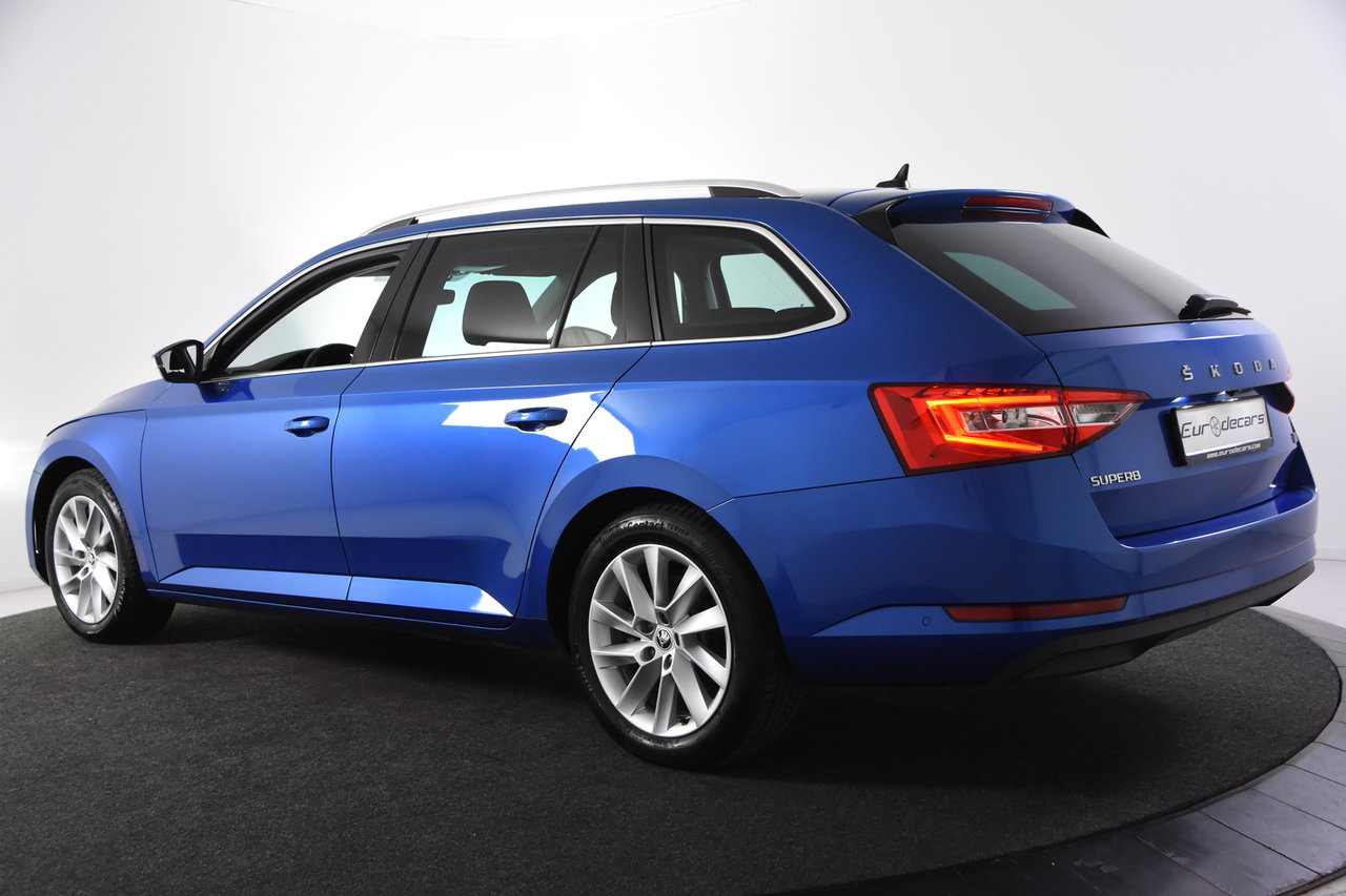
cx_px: 673
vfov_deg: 31.9
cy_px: 448
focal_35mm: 42
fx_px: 1570
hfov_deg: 46.4
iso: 1600
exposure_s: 1/100
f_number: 5
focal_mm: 28
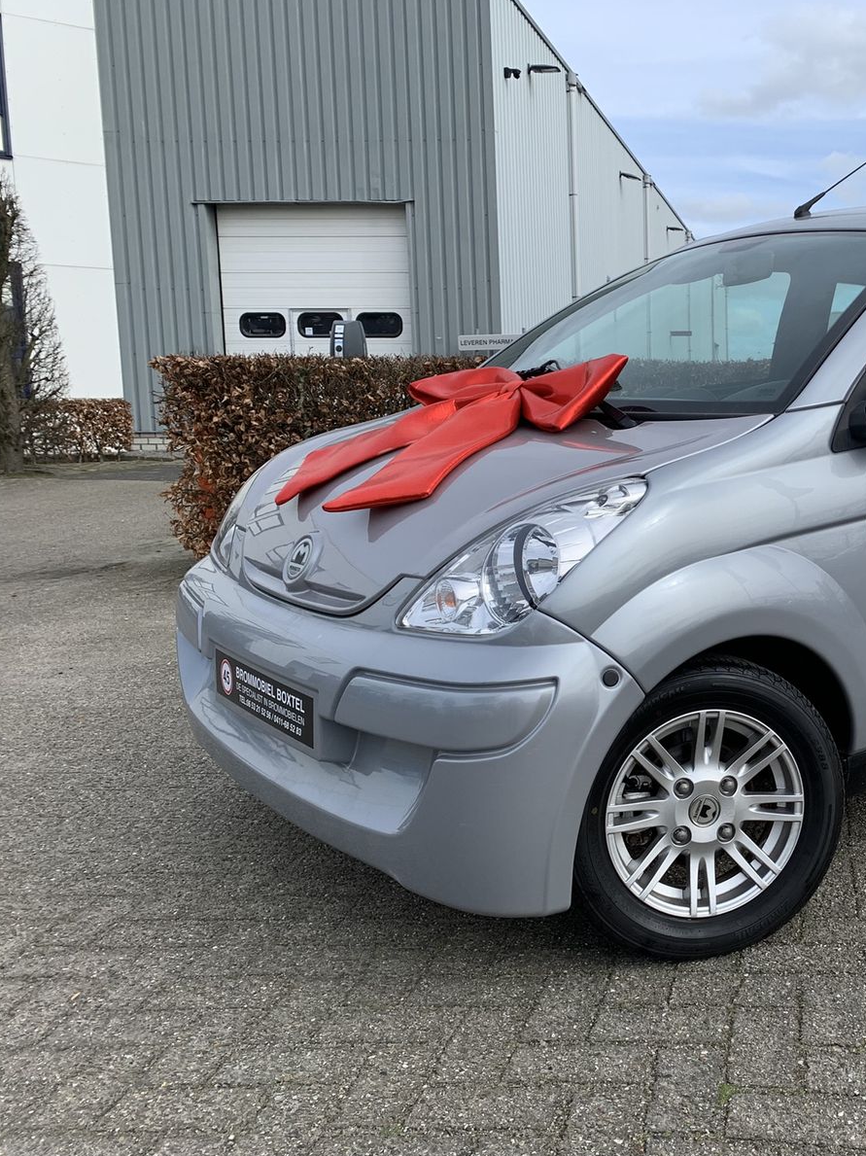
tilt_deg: -6.8
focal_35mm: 35
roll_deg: -0.4
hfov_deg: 38.1
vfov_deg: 52.6
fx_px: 1168
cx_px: 769
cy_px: 578
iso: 25
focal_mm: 4.25
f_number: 1.8
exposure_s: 1/1718
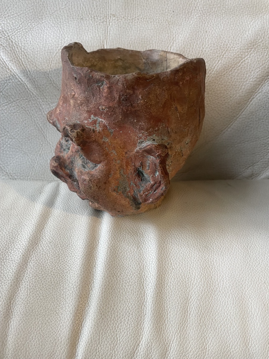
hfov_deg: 53.1
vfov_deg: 67.3
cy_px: 180
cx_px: 134
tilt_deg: -65.0
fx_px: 269
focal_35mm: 26
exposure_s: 1/67
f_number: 1.6
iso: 125
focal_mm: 4.2
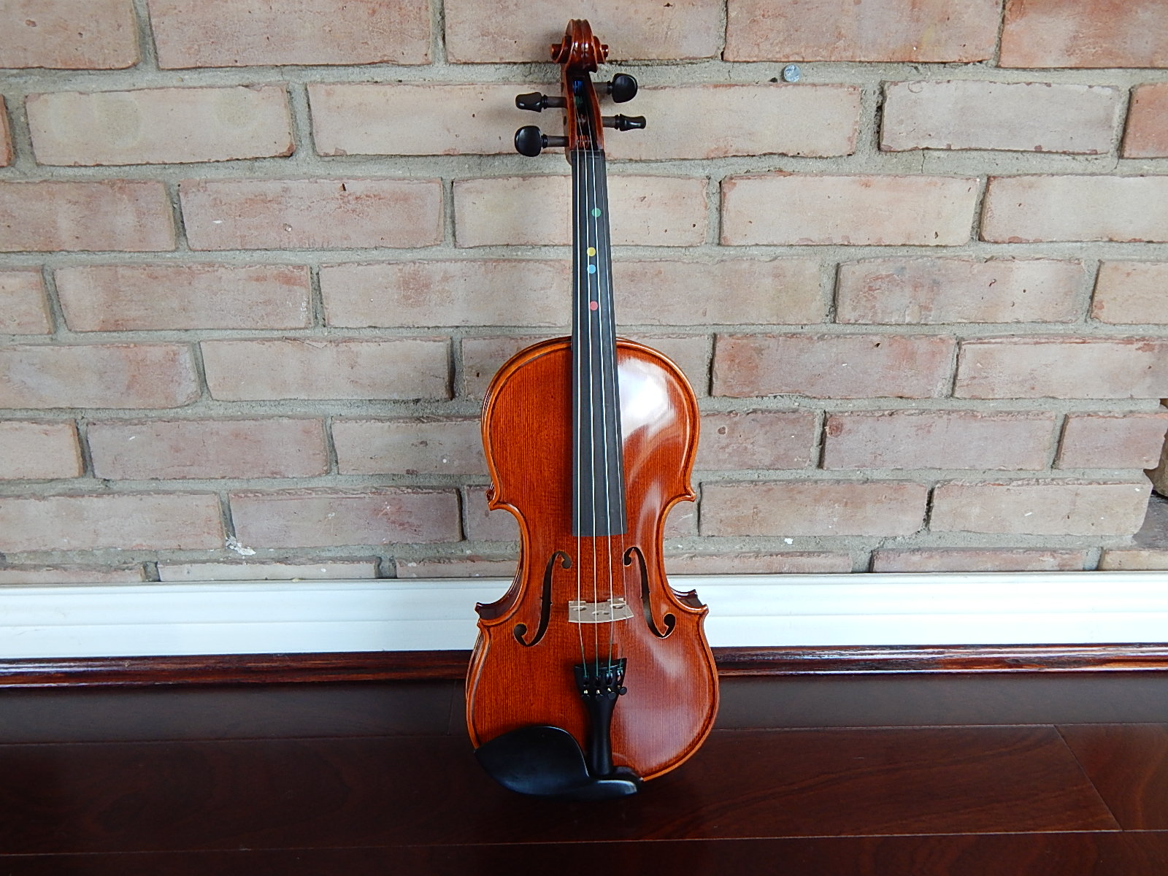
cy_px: 438
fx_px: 1046
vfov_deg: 45.4
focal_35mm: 31
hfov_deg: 58.4
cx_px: 584
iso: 200
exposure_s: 1/30
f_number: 3.2
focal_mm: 5.6
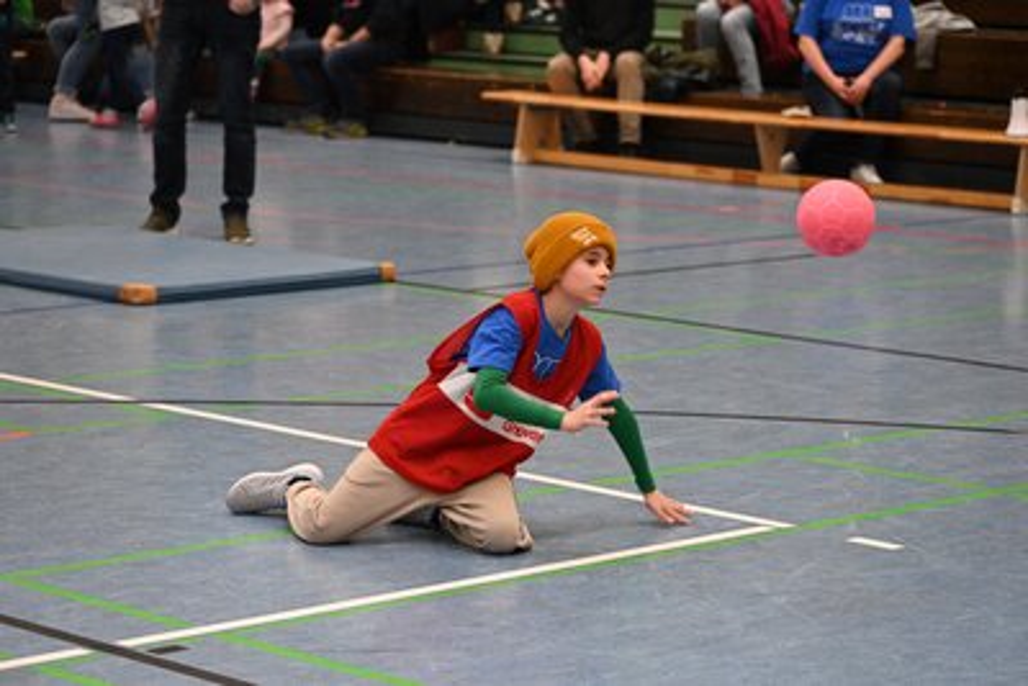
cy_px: 343
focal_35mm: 120
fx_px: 3428
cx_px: 514
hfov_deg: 17.1
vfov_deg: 11.4
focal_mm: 120
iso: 2000
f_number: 4.5
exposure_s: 1/400
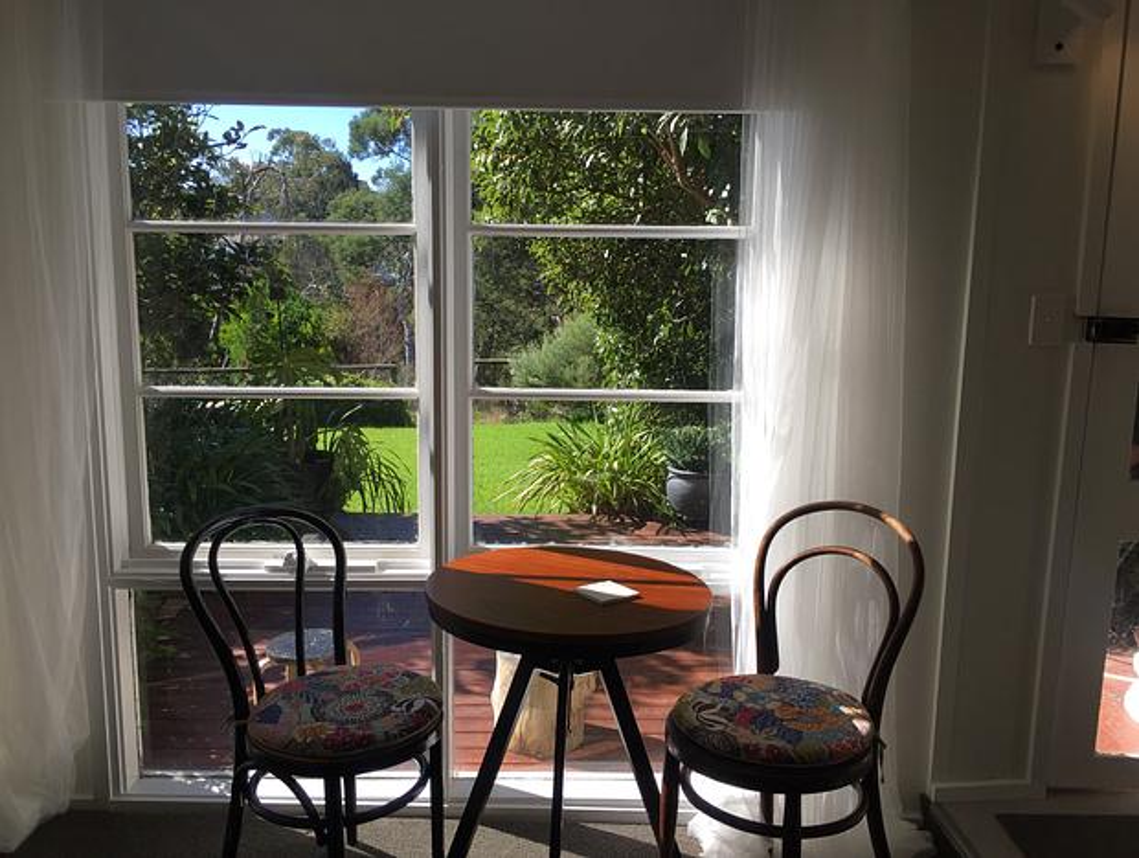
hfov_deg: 61.6
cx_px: 570
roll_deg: -2.0
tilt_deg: -7.7
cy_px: 429
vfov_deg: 48.3
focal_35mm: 29
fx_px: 956
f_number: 2.2
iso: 32
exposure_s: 1/860
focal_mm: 4.15
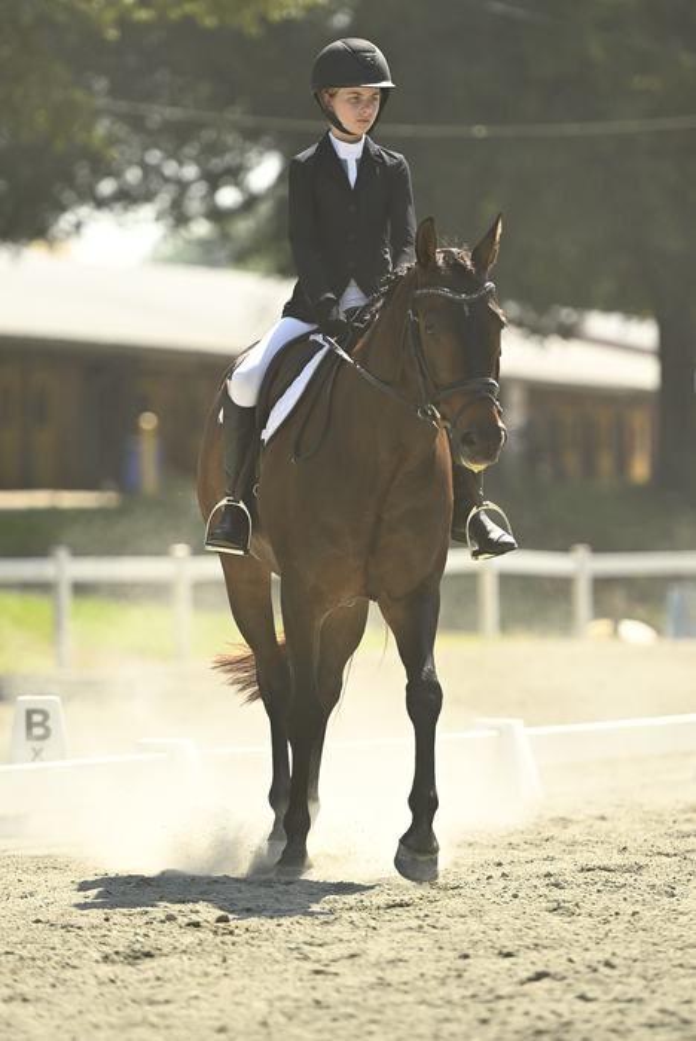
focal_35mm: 277
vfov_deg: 7.4
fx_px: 8017
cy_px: 520
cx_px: 348
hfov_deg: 5.0
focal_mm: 185
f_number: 2.8
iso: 250
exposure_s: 1/2000
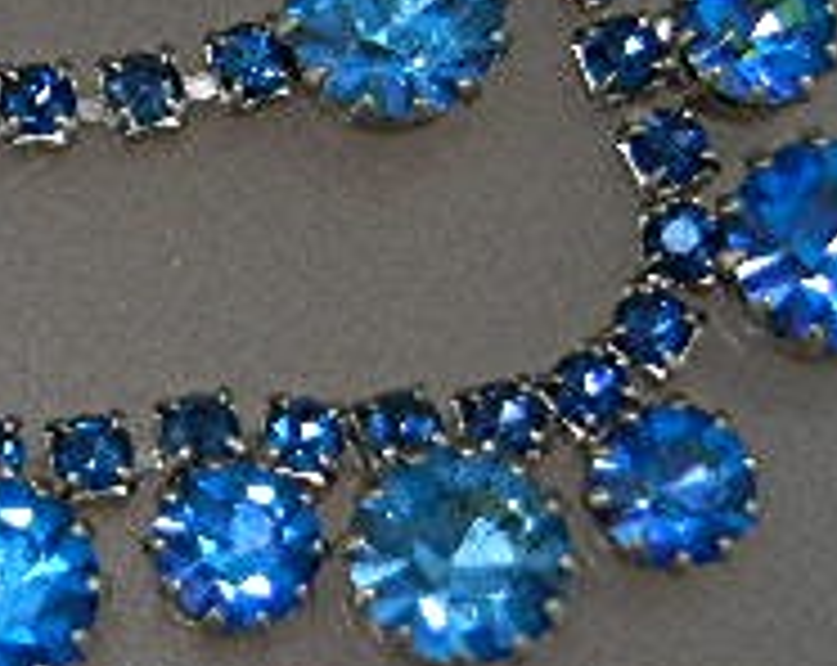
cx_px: -234
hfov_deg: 10.8
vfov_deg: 8.8
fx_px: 4326
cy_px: 14
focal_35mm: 175
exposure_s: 1/30
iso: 800
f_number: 7.8
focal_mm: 9.3
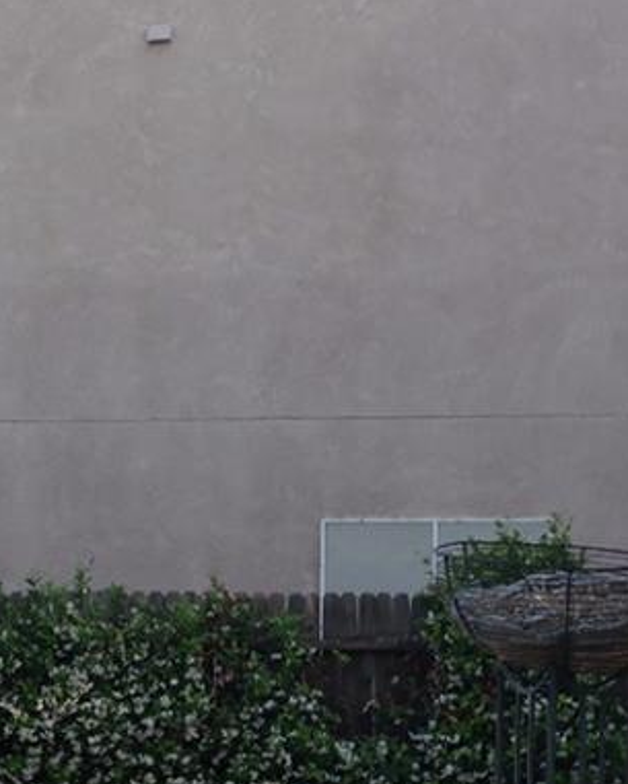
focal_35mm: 133
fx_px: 3089
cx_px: -189
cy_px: 856
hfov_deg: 11.3
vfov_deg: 14.2
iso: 100
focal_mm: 24
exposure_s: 1/160
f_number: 5
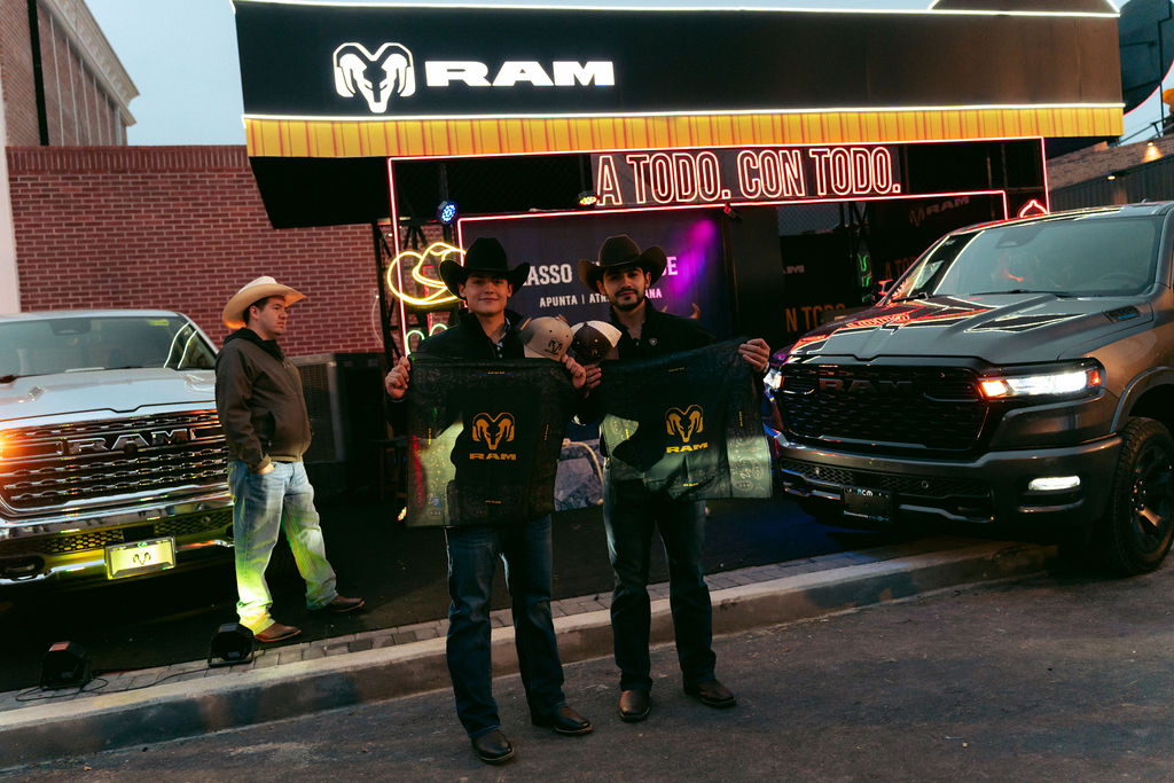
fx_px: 913
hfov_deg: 65.5
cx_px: 587
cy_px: 392
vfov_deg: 46.4
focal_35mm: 28
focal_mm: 28
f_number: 2.8
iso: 2500
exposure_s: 1/160
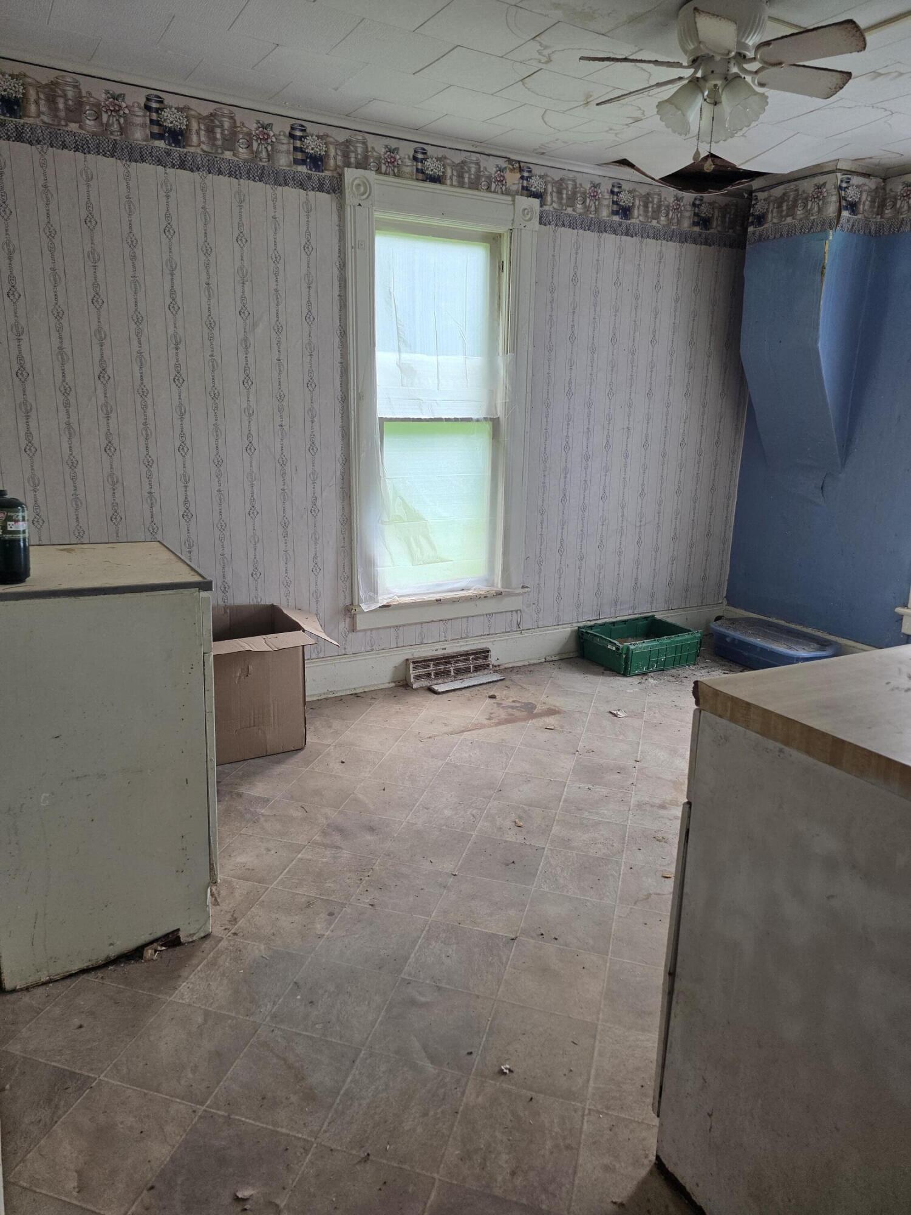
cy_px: 608
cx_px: 456
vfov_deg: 73.9
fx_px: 807
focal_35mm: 23
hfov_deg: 58.9
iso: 125
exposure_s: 1/180
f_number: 1.7
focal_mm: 6.3
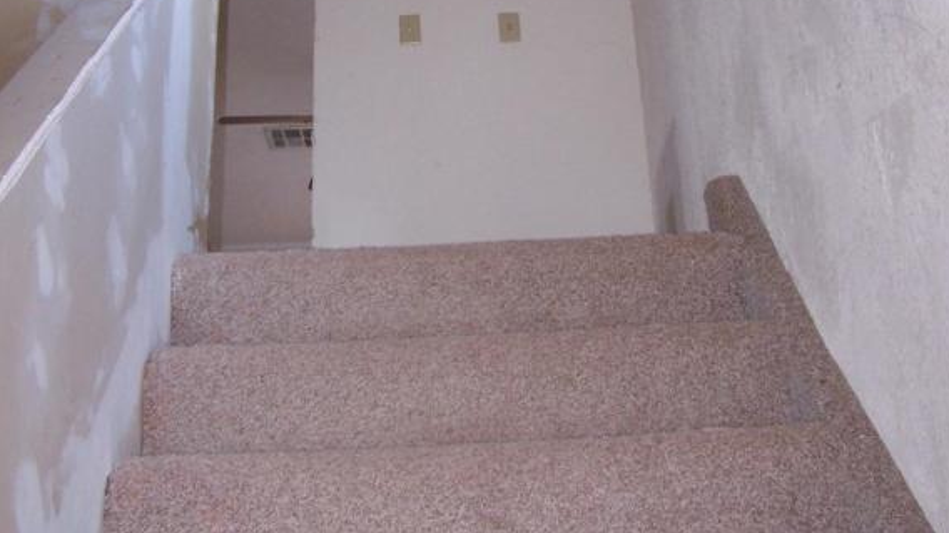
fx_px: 1409
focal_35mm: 56
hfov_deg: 37.2
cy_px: 55
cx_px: 478
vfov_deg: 21.0
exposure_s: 1/60
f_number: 2.8
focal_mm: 6.3
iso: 140
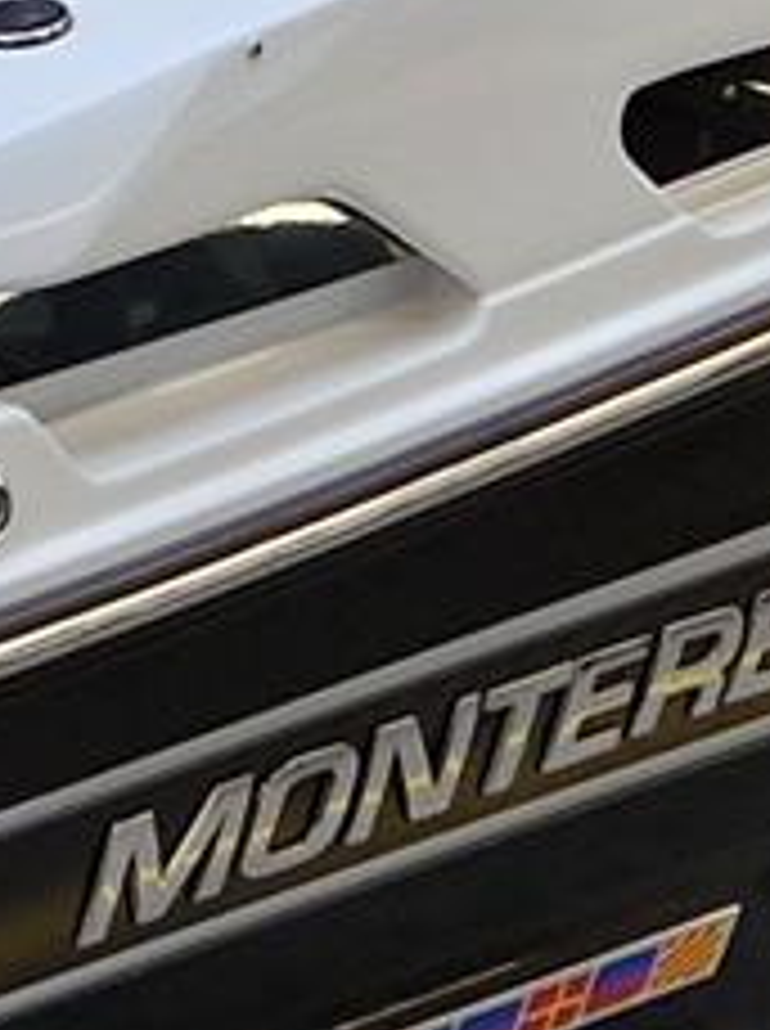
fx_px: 6127
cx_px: -820
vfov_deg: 9.5
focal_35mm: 206
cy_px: -265
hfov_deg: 6.9
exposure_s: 1/180
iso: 125
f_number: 1.8
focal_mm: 5.4
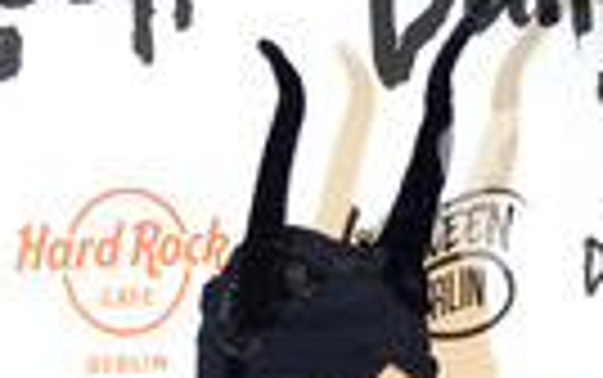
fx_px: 3380
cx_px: 263
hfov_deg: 10.2
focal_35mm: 206
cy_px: 842
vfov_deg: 6.2
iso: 1000
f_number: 5.6
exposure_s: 1/400
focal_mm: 45
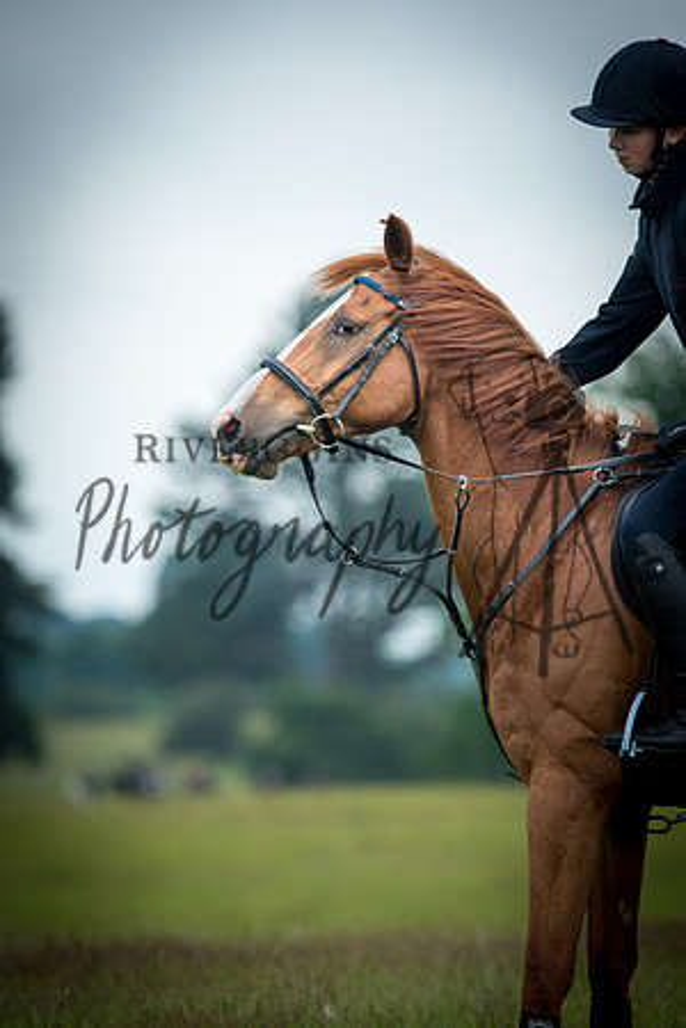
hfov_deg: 3.1
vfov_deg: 4.6
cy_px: 514
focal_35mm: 450
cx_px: 343
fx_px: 12861
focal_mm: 300
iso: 720
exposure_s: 1/1600
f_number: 4
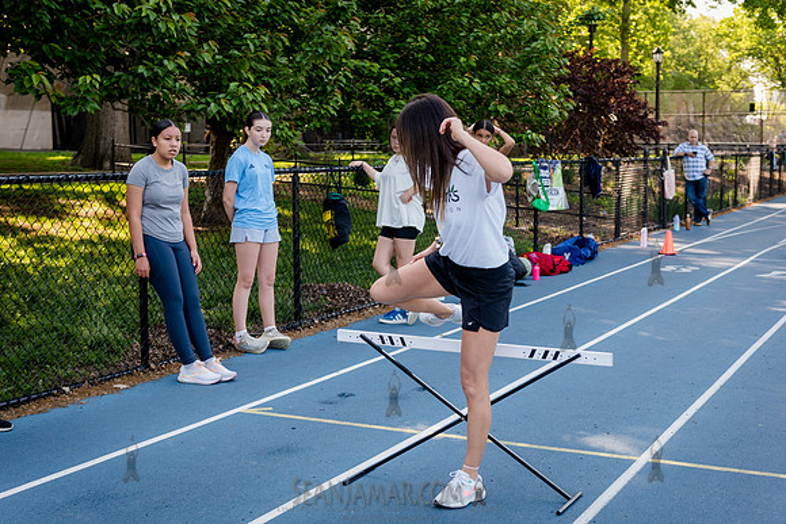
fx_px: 1143
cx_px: 393
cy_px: 262
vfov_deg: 25.8
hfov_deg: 37.9
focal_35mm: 52
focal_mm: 52
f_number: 4
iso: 400
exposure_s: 1/320
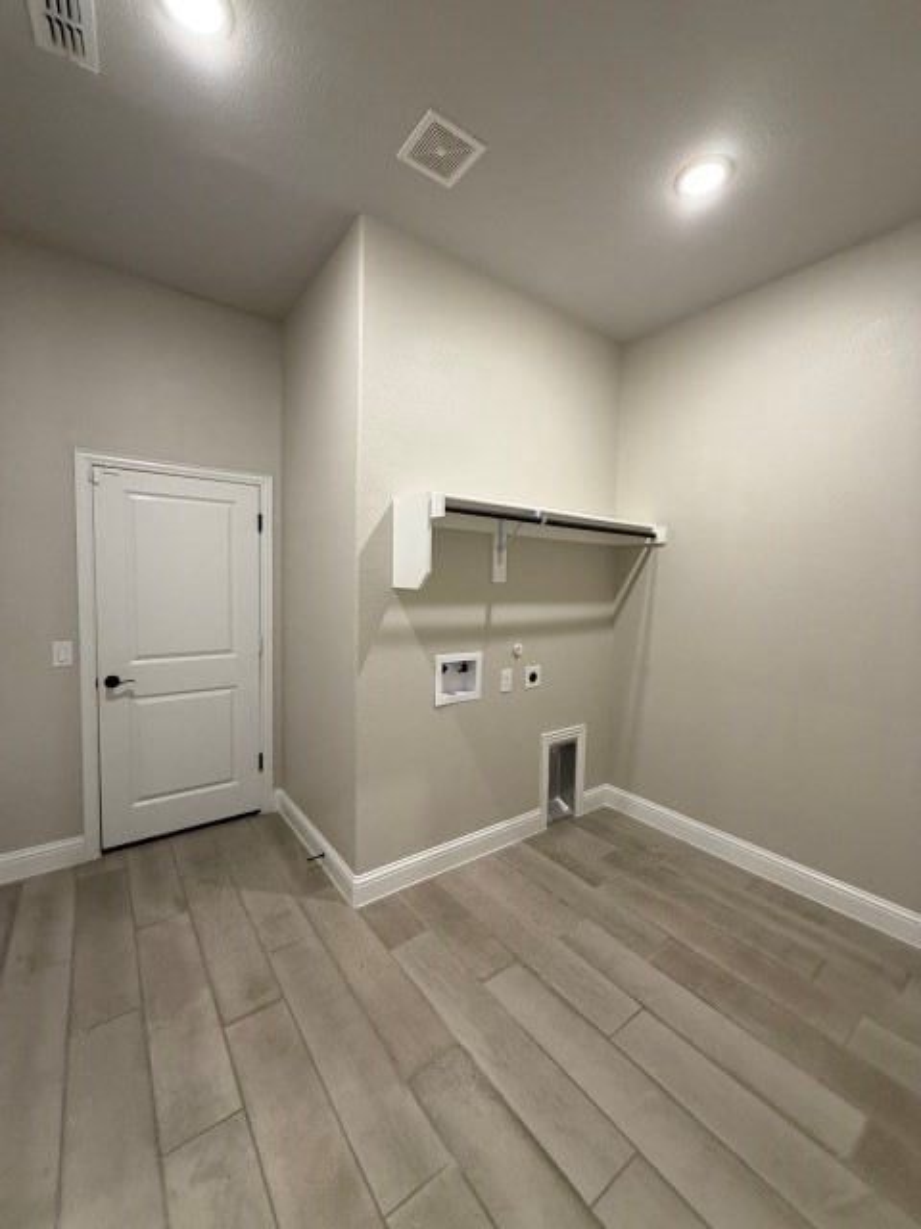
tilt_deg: -3.4
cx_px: 460
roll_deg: -1.2
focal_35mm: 14
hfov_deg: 85.7
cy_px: 614
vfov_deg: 102.1
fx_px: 497
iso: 320
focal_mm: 2.22
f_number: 2.2
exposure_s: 1/60
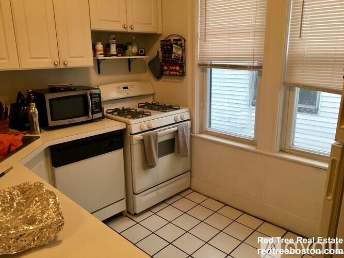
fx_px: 288
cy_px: 129
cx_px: 172
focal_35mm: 29
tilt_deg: -14.9
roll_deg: +0.6
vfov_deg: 48.2
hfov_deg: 61.7
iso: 100
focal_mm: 4.15
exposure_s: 1/30
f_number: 2.2
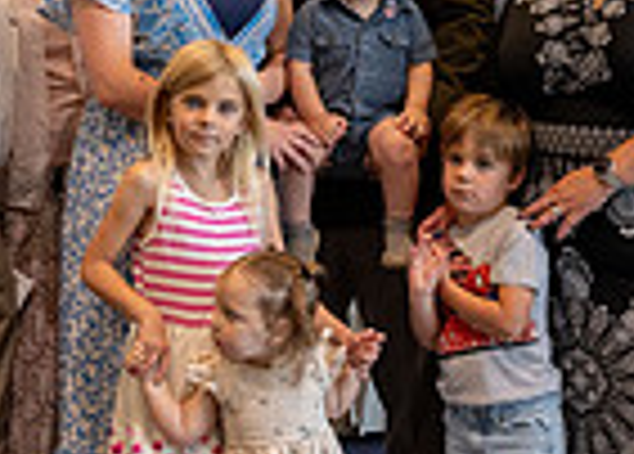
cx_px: 355
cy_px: 57
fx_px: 2487
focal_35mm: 138
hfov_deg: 14.5
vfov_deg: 10.4
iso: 500
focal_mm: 31
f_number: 4
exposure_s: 1/125
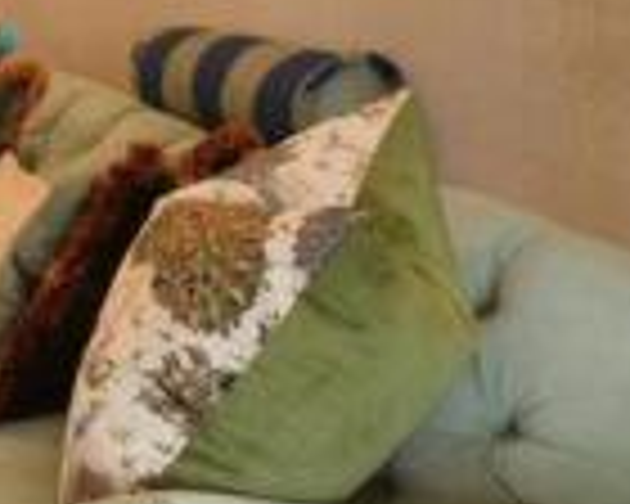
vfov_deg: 21.5
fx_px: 1231
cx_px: -560
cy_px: -97
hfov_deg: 19.6
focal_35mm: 66
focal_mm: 10
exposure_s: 1/2
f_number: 8
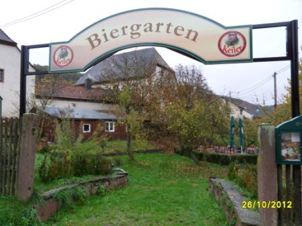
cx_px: 151
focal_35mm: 24
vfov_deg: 56.8
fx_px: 209
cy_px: 113
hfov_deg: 71.6
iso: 80
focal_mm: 4.2
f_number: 3.3
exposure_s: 1/60
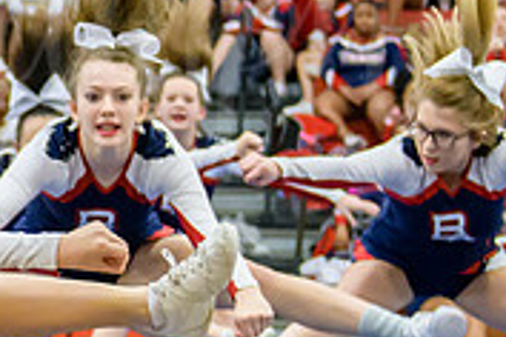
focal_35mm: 220
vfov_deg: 6.2
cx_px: -353
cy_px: 222
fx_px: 3092
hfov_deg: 9.0
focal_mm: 38
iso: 3200
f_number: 2.8
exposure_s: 1/500
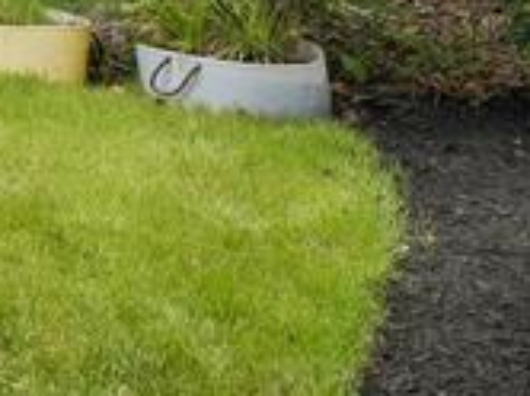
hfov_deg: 11.3
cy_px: -401
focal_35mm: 107
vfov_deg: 12.2
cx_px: -1044
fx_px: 1636
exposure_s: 1/80
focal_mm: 18
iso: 100
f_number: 8
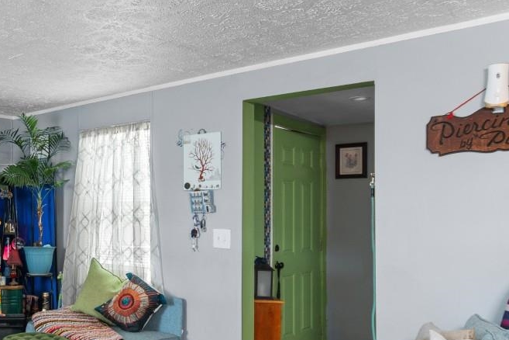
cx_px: 59
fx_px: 523
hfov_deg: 47.1
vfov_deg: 35.8
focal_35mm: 37
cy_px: 199
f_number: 4.5
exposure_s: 1/2
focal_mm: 10
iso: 100
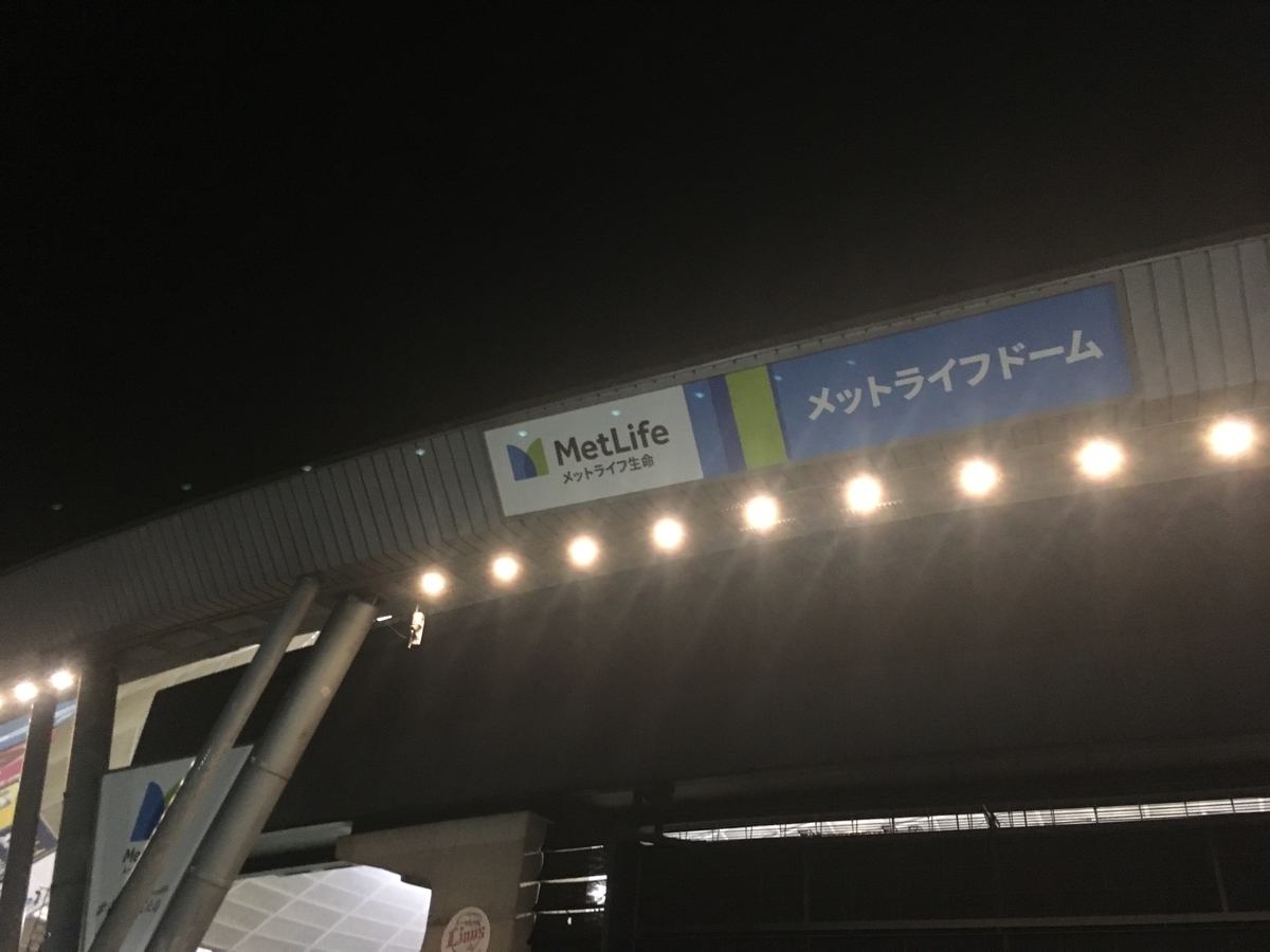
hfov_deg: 61.7
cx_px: 635
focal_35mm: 29
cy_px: 476
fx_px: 1064
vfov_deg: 48.2
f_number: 2.2
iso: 200
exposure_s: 1/15
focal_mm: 4.15
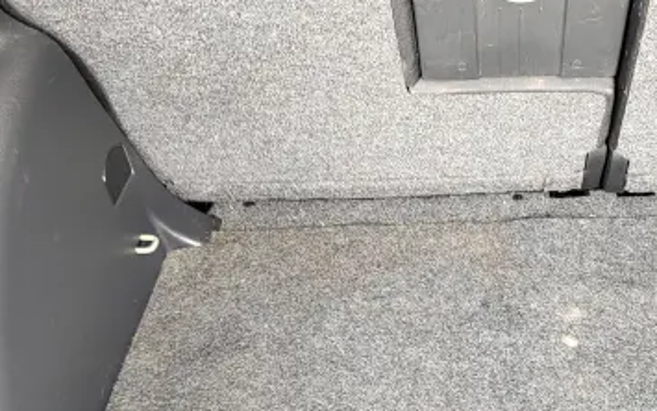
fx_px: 788
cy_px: 200
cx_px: 531
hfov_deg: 43.1
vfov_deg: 29.2
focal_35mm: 44
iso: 434
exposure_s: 1/100
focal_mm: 5.56
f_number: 1.8
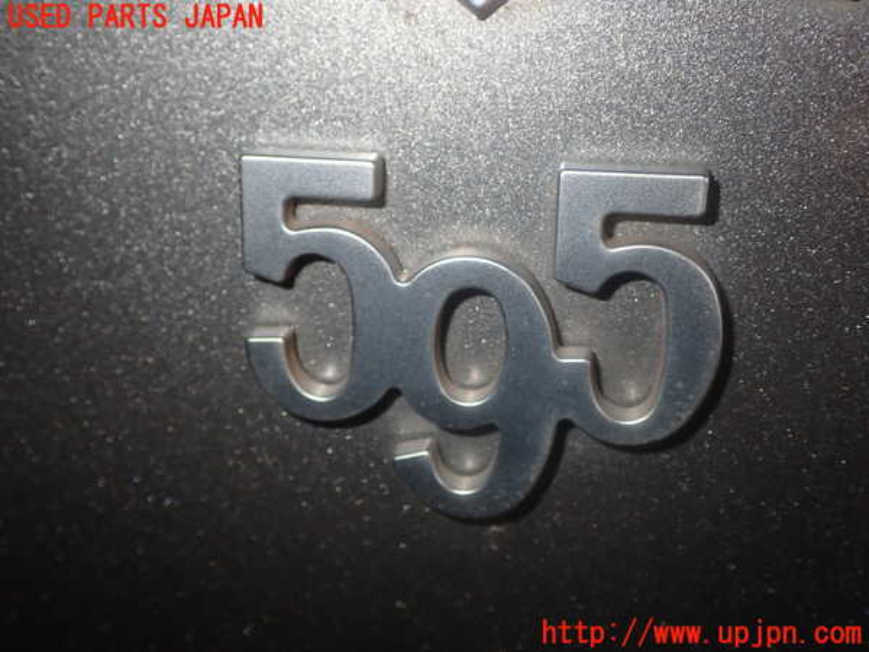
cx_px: 434
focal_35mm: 44
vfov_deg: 32.9
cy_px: 326
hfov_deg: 42.9
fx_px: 1105
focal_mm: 7.84
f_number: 9
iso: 200
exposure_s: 1/40
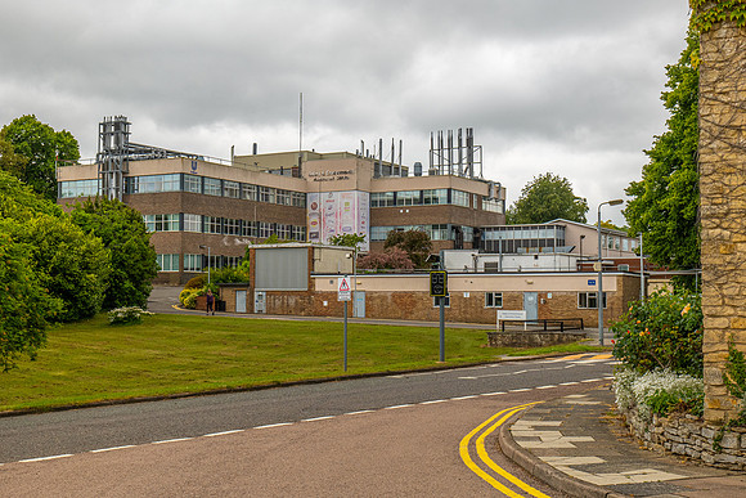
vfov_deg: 27.5
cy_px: 249
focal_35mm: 49
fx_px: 1016
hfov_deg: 40.3
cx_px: 373
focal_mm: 49
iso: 1250
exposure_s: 1/1000
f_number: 10
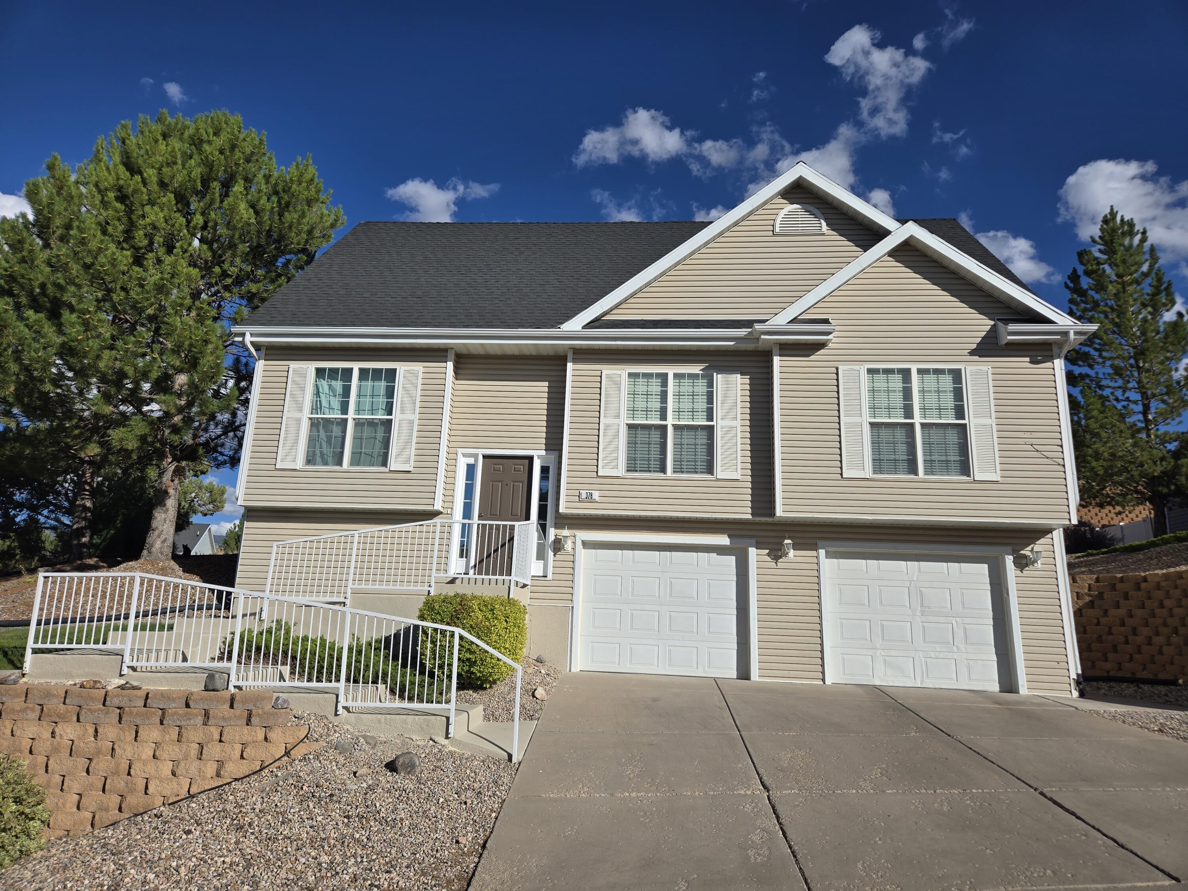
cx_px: 594
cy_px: 446
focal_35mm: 23
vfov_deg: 58.9
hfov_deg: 73.9
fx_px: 789
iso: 25
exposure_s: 1/3464
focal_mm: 5.4
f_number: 1.8
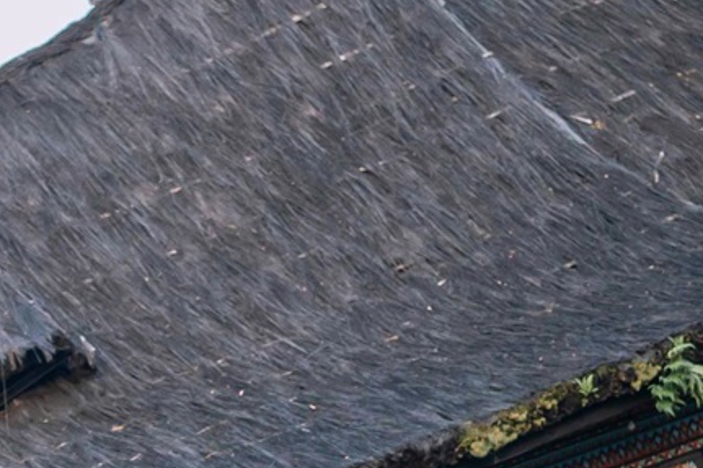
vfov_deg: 8.6
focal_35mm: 156
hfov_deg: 12.9
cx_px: -96
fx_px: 3045
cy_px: 695
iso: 320
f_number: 1.4
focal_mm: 35
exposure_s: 1/500
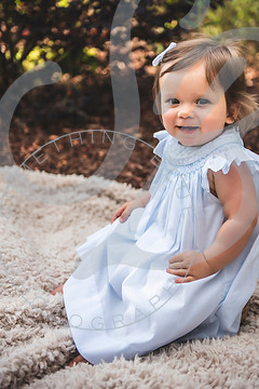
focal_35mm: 65
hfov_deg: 20.9
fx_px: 701
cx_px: 146
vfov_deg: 30.8
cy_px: 148
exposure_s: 1/500
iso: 100
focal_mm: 52
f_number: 2.8
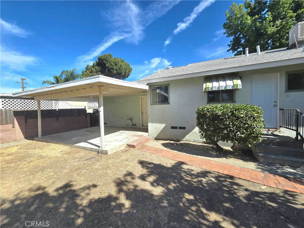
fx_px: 114
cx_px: 152
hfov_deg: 106.2
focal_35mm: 13
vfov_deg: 89.9
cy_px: 114
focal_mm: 2.2
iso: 50
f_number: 2.2
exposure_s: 1/2500
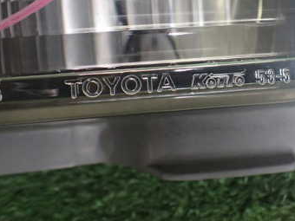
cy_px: 55
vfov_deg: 27.2
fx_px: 452
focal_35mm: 53
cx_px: 245
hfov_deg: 34.8
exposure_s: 1/125
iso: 320
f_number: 2.3
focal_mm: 5.4
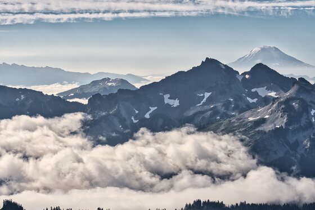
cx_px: 158
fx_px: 918
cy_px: 105
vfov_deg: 13.0
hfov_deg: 19.5
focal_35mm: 105
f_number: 8
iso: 100
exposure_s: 1/400
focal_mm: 70
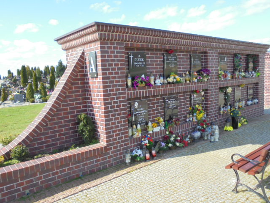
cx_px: 135
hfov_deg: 61.7
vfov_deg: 48.2
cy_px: 102
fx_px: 226
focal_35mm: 29
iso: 100
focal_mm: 5.3
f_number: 3.7
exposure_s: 1/400
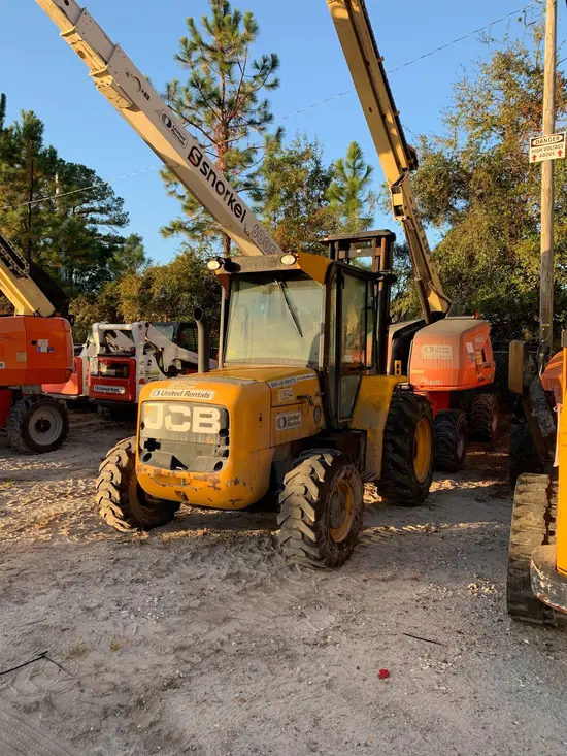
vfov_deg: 67.3
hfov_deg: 53.1
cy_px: 378
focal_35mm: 26
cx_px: 284
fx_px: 568
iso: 25
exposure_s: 1/358
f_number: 1.8
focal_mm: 4.25
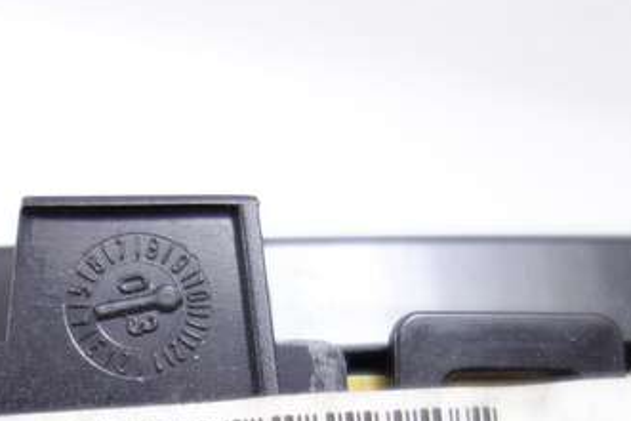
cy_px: 432
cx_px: 156
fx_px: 1140
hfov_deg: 30.4
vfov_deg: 20.2
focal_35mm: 65
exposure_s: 1/80
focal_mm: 10.4
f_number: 1.8
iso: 125
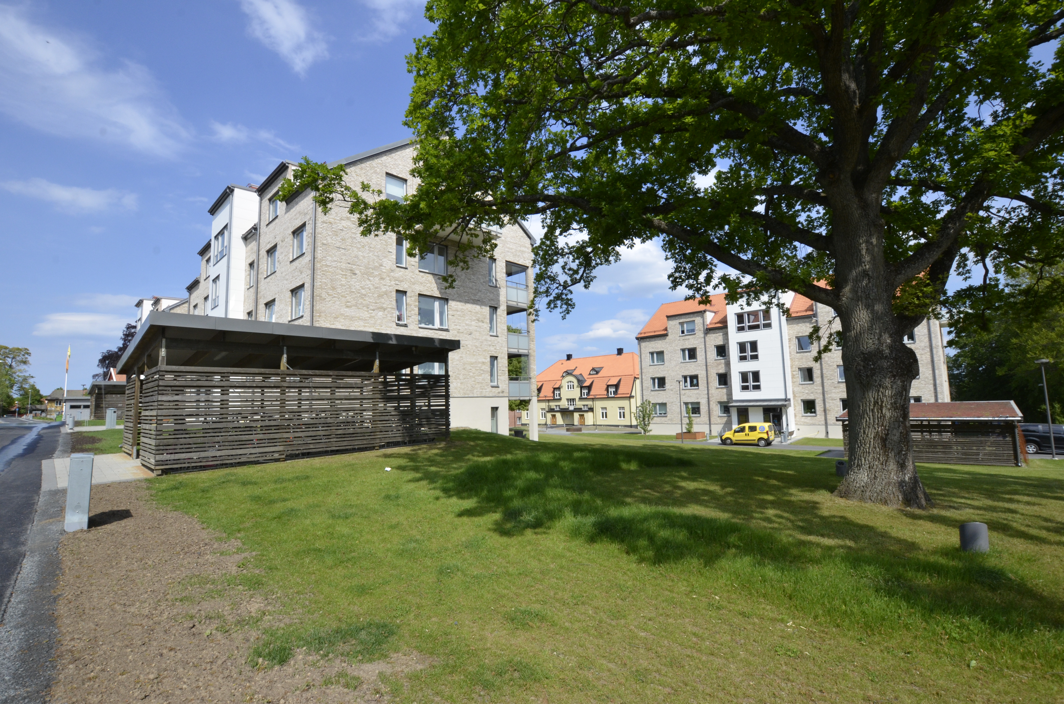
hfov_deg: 100.5
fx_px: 442
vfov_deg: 77.1
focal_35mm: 15
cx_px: 532
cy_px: 352
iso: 800
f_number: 13
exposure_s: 1/640
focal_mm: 10
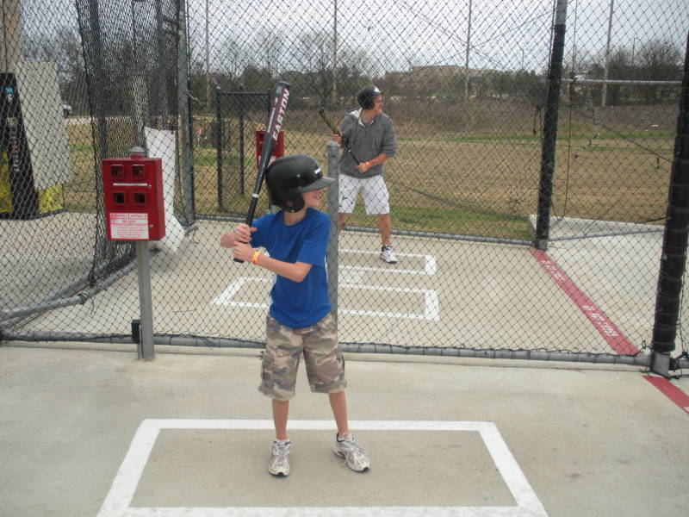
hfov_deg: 51.4
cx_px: 344
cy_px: 258
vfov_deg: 39.7
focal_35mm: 36
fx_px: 717
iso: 88
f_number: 3.5
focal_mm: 6.3
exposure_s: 1/190
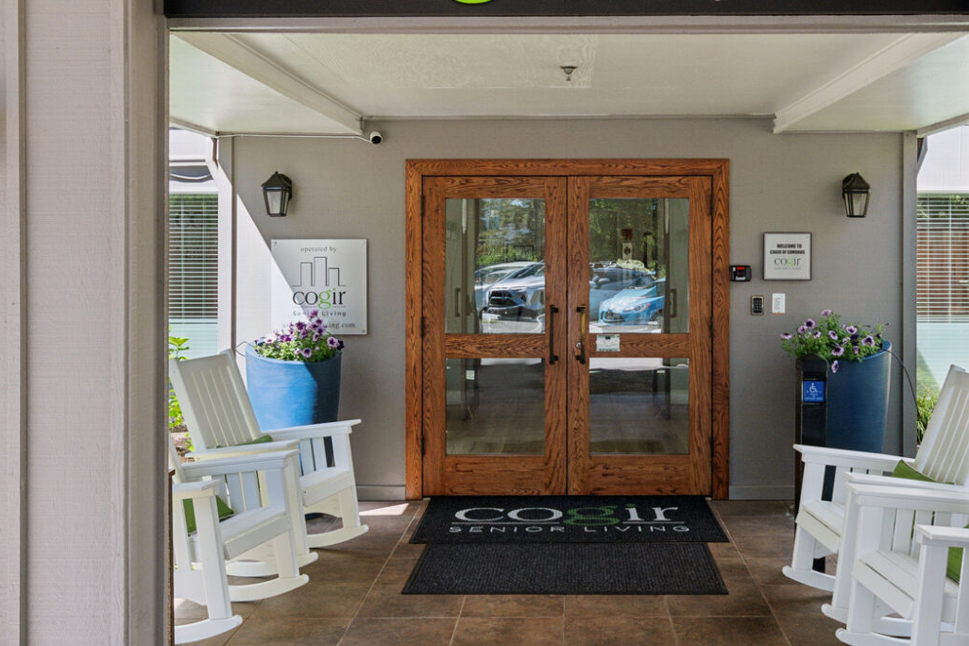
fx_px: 1050
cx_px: 570
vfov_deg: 34.2
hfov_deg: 49.3
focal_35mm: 39
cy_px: 279
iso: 200
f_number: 7.1
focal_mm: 20
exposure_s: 1/200
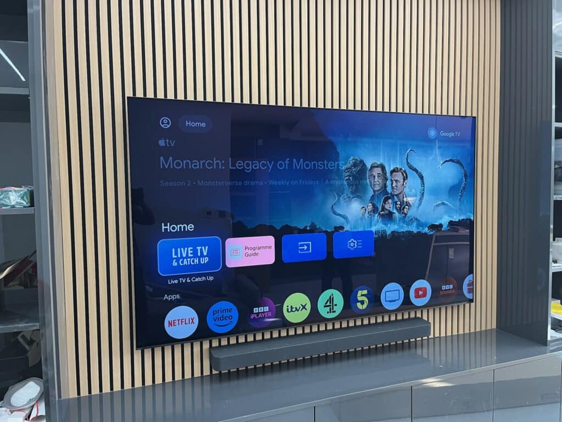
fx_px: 422
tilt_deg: -2.5
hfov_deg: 67.3
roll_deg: +1.5
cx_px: 281
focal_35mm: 26
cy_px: 211
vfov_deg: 53.1
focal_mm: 5.1
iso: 80
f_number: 1.6
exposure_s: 1/50
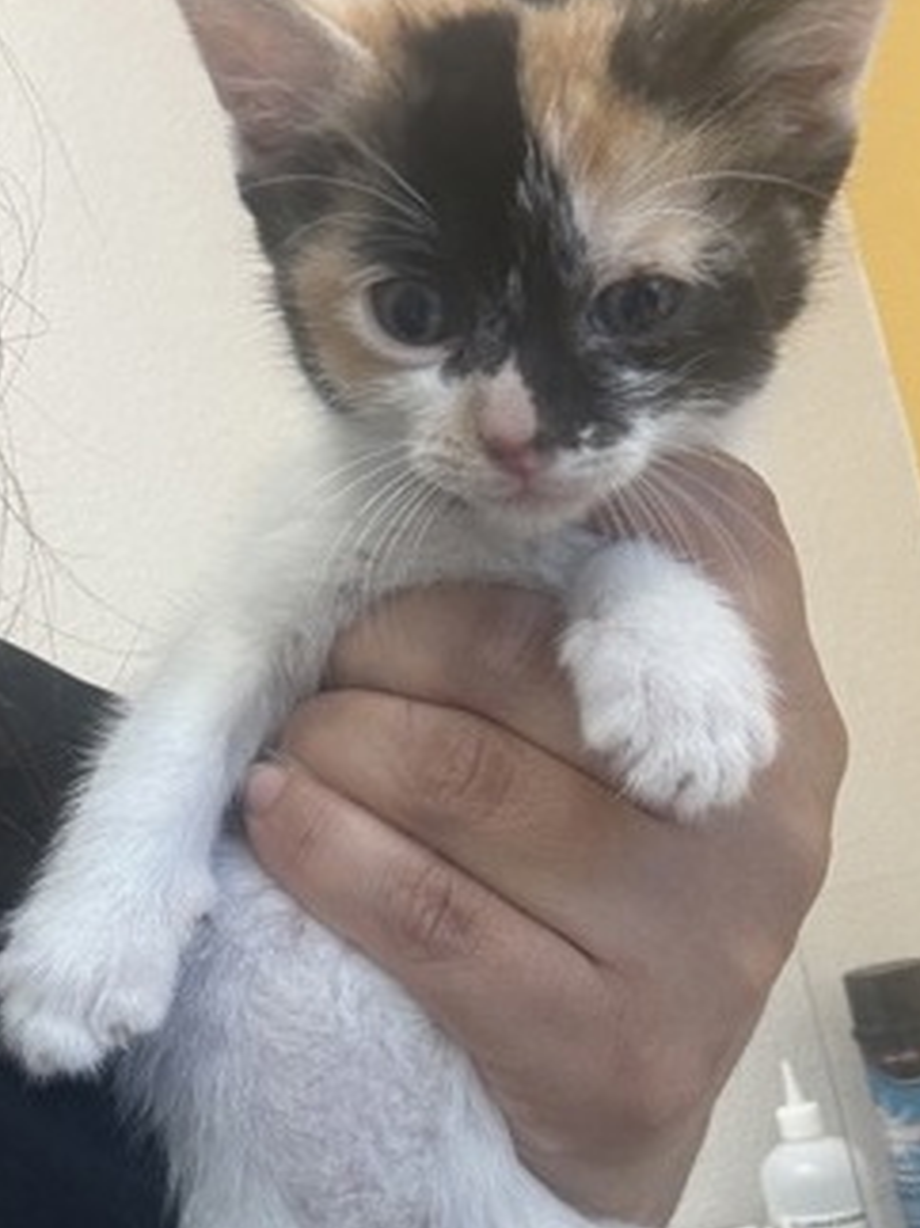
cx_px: 492
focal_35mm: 39
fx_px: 1383
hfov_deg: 36.8
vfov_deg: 47.5
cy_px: 749
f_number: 1.9
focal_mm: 2.69
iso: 64
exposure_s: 1/60
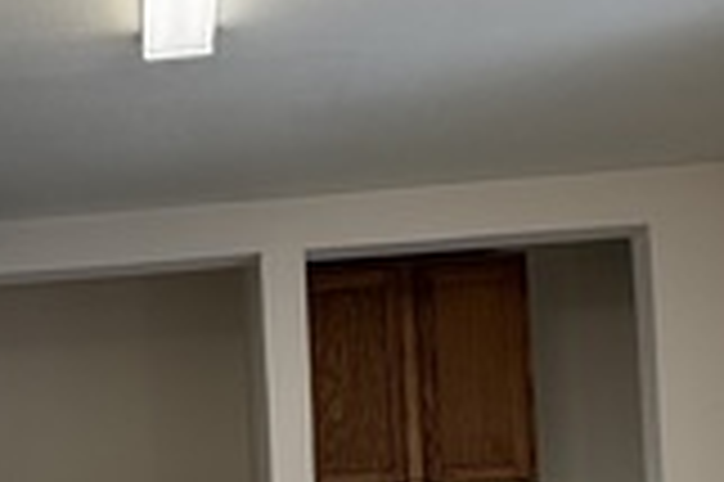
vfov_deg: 21.7
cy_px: 568
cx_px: 18
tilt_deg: +1.0
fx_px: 1165
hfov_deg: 32.1
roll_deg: +2.0
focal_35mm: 58
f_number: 2.2
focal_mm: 2.22
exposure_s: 1/120
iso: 125
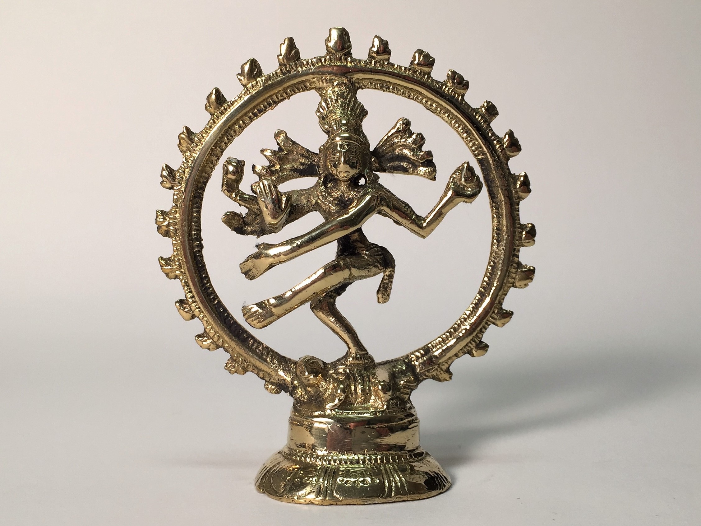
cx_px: 350
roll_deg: -1.0
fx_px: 587
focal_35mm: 29
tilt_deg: -1.4
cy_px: 263
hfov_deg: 61.7
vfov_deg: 48.2
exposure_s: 1/100
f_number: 2.2
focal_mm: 4.15
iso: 32
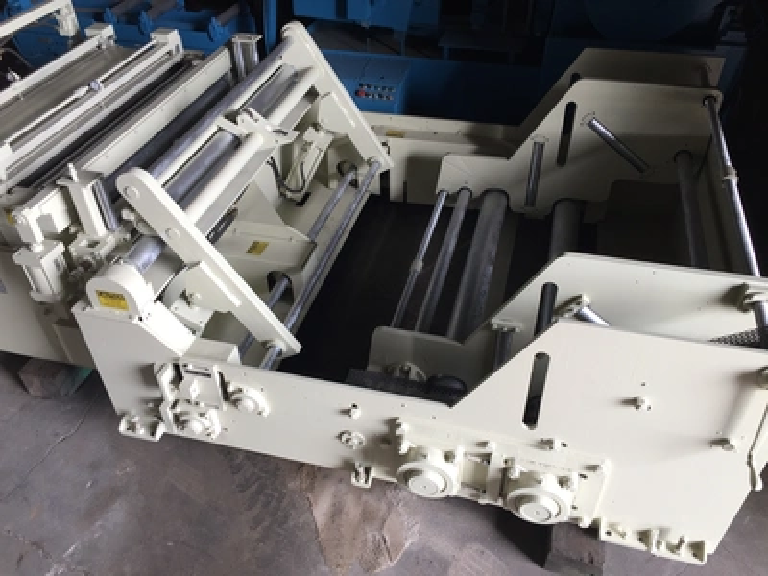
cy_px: 288
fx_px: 643
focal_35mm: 29
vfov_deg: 48.2
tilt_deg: -40.4
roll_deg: +0.4
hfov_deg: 61.7
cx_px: 384
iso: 32
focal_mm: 4.15
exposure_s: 1/60
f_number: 2.2
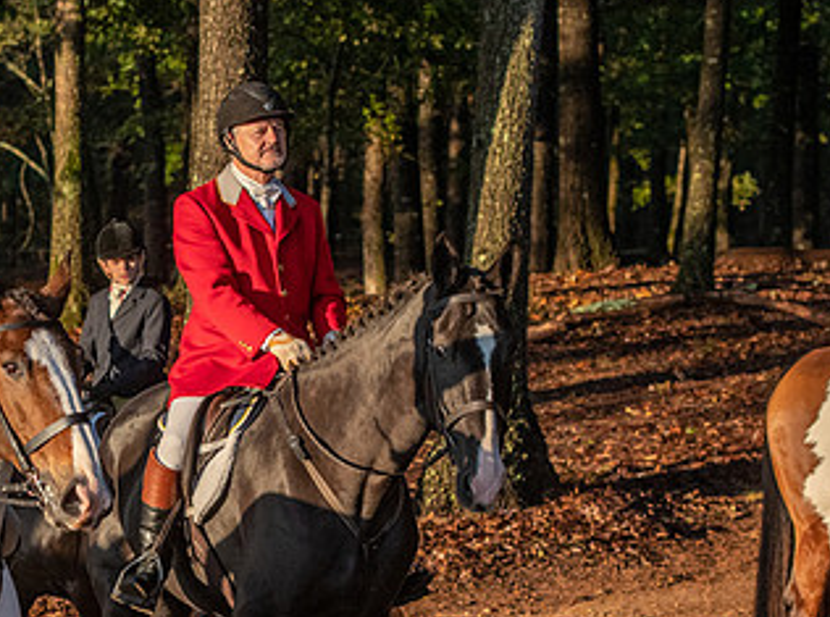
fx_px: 4948
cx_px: 183
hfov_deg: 9.6
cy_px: 505
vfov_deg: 7.1
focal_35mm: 207
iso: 800
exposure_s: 1/800
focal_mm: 70
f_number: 5
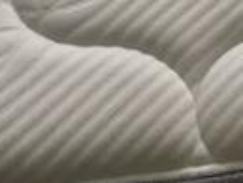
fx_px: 1012
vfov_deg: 9.8
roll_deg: -12.6
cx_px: 424
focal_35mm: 144
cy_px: -151
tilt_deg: -40.7
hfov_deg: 12.6
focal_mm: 4.15
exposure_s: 1/33
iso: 25
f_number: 2.2
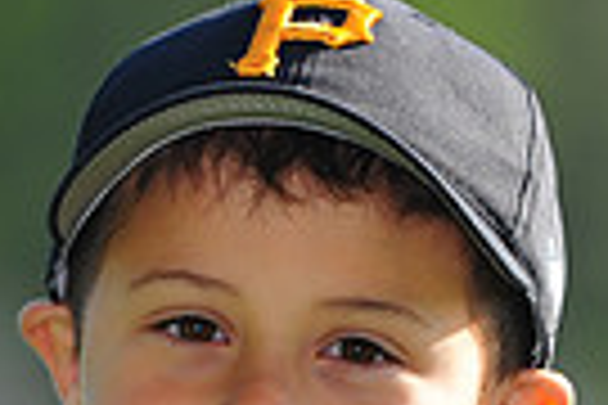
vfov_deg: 1.6
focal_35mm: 858
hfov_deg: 2.4
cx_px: 140
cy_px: 603
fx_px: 14490
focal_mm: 200
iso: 200
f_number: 4
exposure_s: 1/800
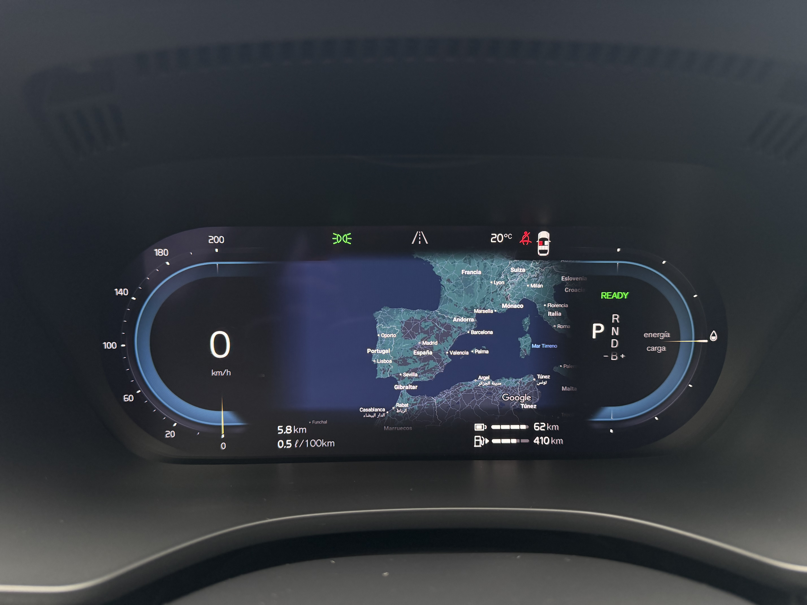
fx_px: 560
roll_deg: -1.0
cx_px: 404
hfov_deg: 71.6
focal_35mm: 24
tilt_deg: -23.0
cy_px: 302
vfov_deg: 56.8
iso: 200
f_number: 1.78
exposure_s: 1/159
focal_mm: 6.76
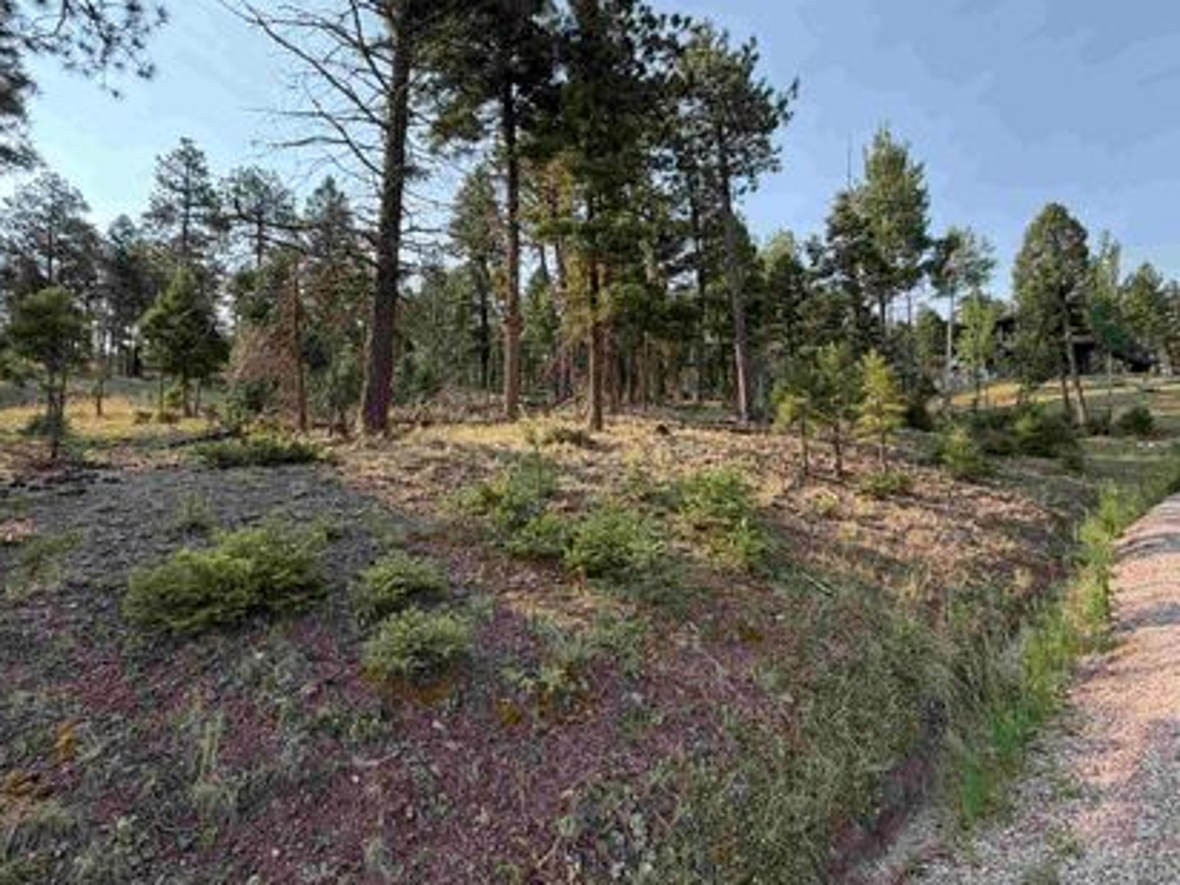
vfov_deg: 74.7
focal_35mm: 17
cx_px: 524
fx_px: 580
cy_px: 437
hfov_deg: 90.7
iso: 40
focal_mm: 2.22
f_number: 2.2
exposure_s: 1/549
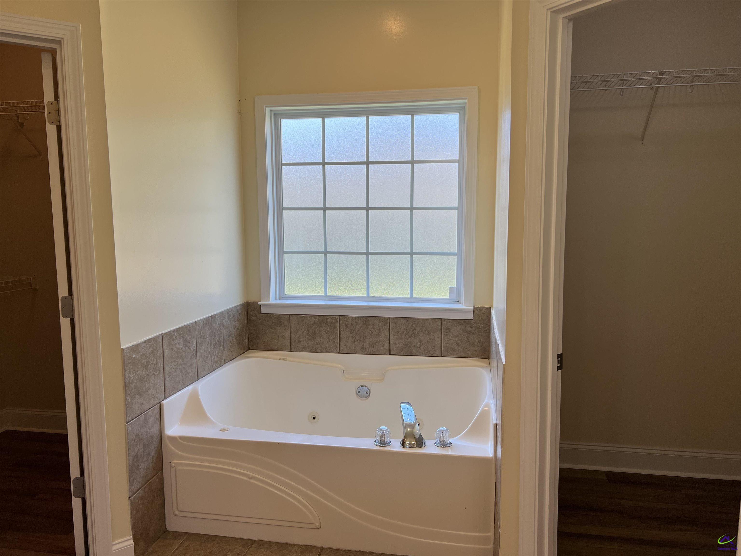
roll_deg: -0.1
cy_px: 278
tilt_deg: -7.4
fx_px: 557
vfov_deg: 53.1
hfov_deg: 67.3
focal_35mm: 26
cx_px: 370
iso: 40
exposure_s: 1/234
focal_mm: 5.7
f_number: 1.5
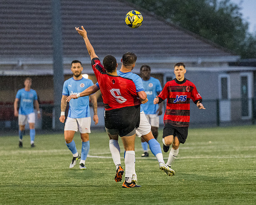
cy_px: 122
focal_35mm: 376
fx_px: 2846
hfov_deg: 5.1
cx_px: 152
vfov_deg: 4.1
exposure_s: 1/1000
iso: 4000
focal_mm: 175
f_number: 2.8
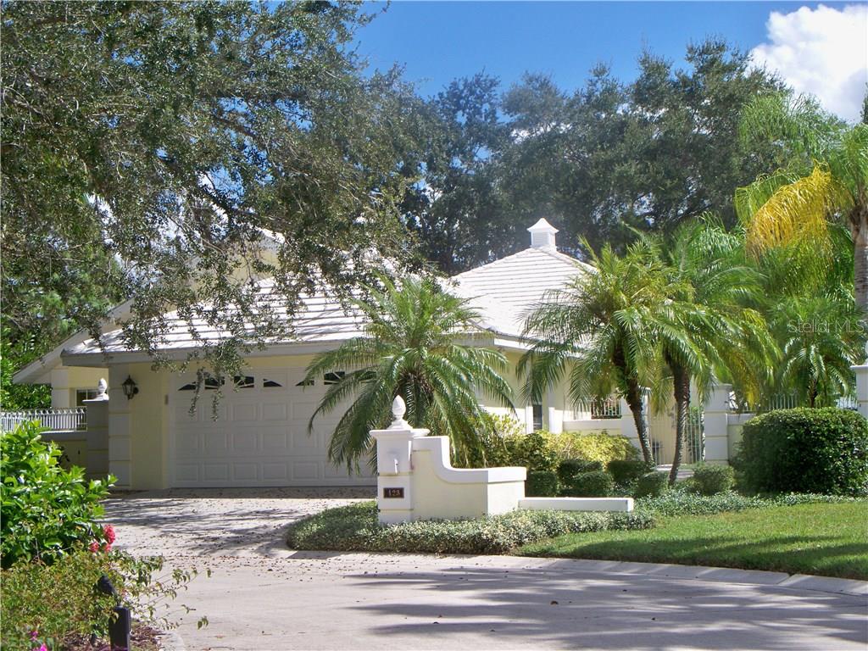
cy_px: 326
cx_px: 434
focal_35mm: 60
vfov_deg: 24.4
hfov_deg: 32.2
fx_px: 1505
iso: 100
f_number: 5.4
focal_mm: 12.89
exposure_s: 1/400
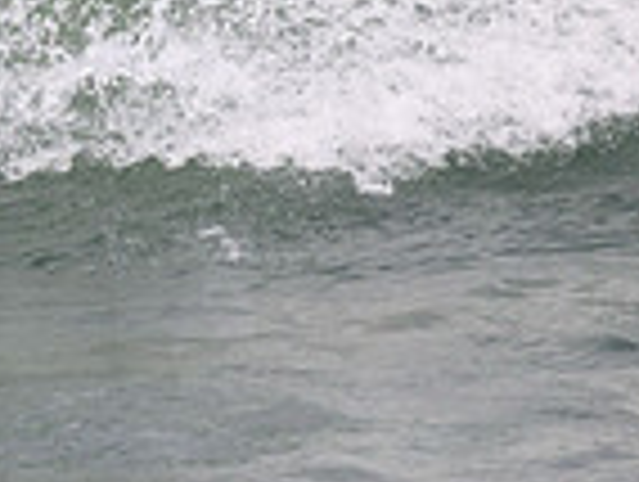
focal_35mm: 3139
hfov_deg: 0.6
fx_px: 58043
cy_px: -110
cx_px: -369
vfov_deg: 0.5
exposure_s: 1/2000
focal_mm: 800
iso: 1000
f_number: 11
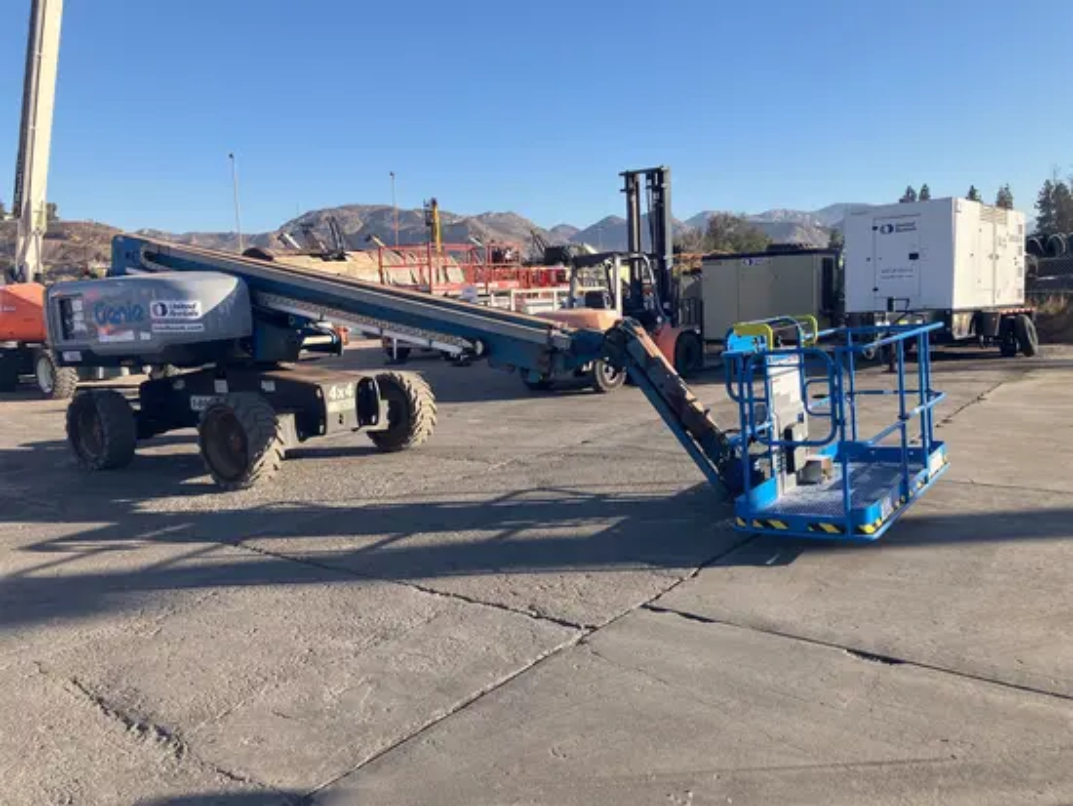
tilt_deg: -5.6
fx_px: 868
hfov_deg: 63.4
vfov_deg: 49.8
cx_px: 536
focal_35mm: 28
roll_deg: +2.0
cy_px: 403
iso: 32
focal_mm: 3.99
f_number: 1.8
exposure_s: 1/972
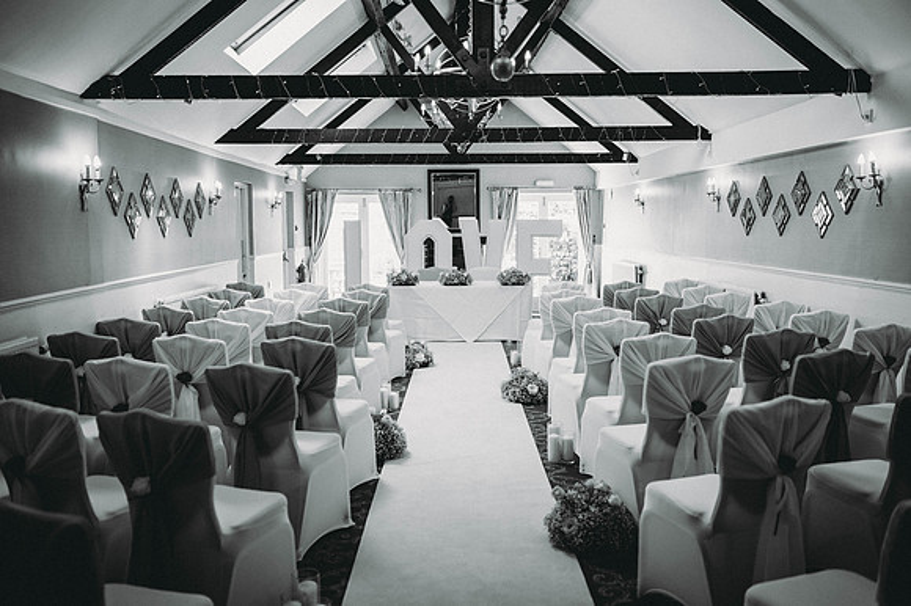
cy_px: 303
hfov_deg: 54.5
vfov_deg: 37.8
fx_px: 885
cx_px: 456
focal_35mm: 35
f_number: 1.8
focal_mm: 35
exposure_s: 1/200
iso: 160
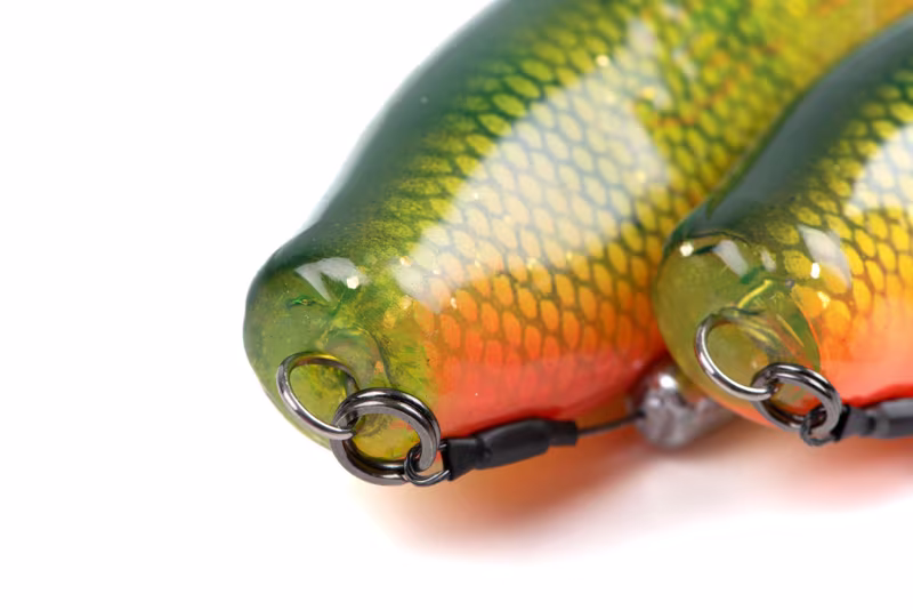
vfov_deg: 13.1
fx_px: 2664
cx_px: 456
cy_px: 305
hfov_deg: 19.4
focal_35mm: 105
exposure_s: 1/160
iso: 100
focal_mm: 105
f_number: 22
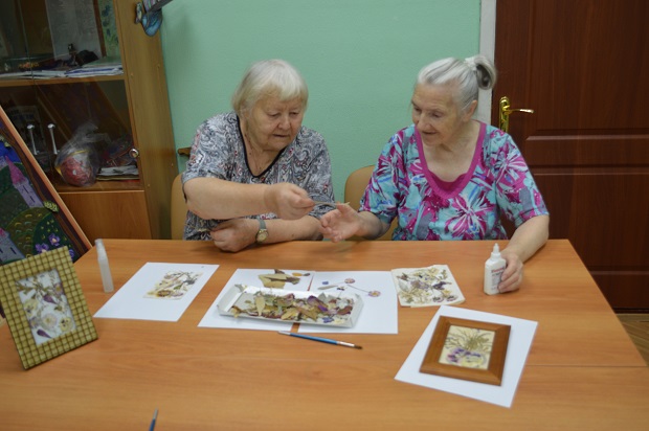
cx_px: 324
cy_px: 216
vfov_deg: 39.9
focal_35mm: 33
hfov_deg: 57.3
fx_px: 594
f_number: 4.5
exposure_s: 1/80
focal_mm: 22
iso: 400
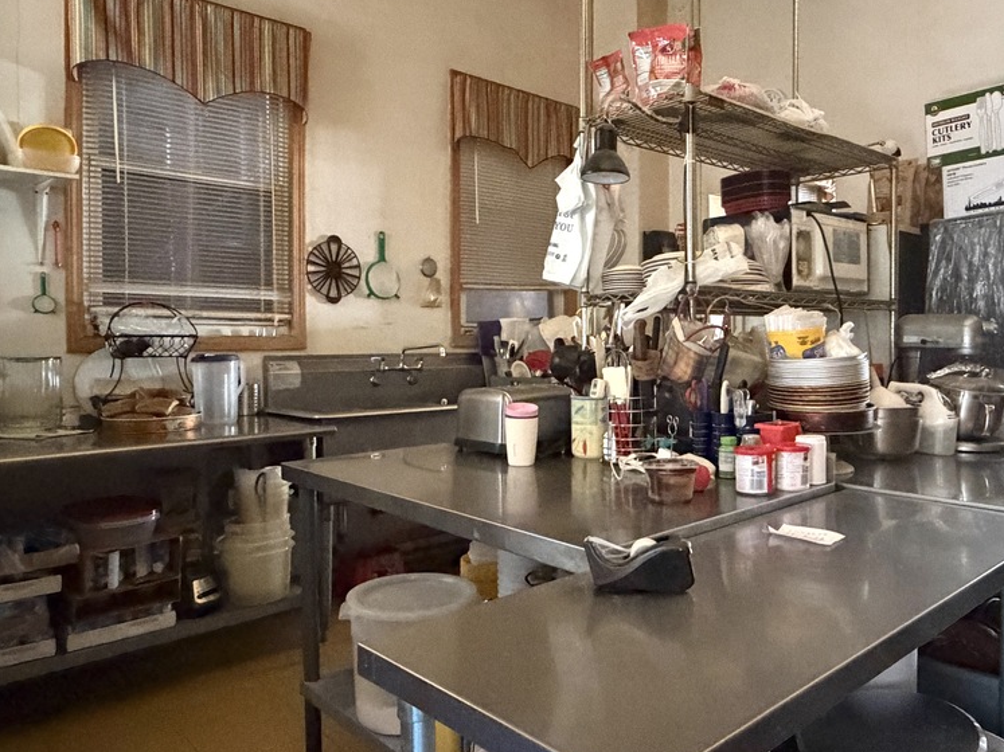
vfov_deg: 51.3
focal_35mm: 27
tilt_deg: -1.4
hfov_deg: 64.5
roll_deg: +0.9
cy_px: 353
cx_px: 621
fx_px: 783
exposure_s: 1/35
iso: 1600
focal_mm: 2.22
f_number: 2.2
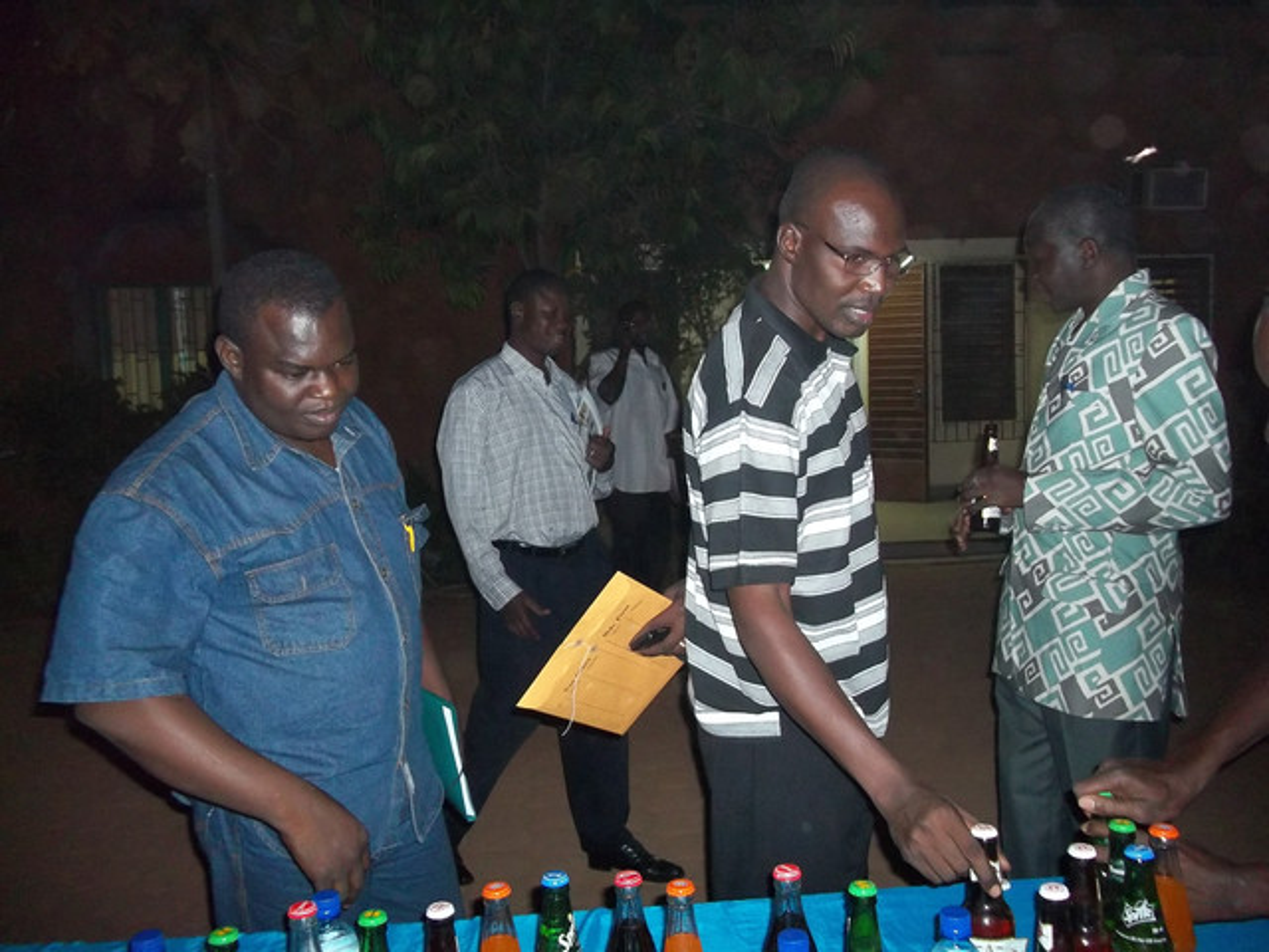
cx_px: 634
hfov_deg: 56.8
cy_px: 476
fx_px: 1173
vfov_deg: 44.2
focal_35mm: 32
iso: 320
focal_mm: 5.7
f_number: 2.9
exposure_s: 1/30
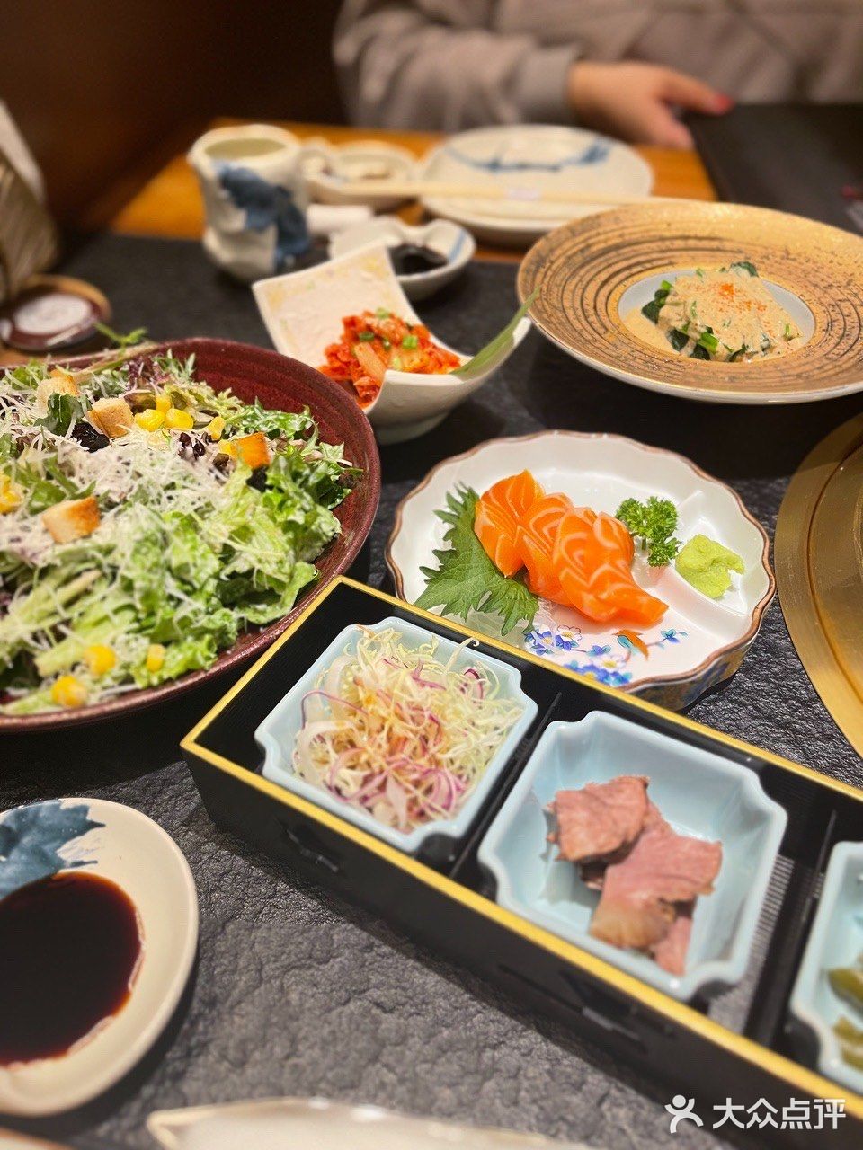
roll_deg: +0.9
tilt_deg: -44.6
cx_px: 432
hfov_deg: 53.1
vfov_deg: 67.3
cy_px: 575
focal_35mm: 26
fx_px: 864
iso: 200
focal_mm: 5.1
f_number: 1.6
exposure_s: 1/60
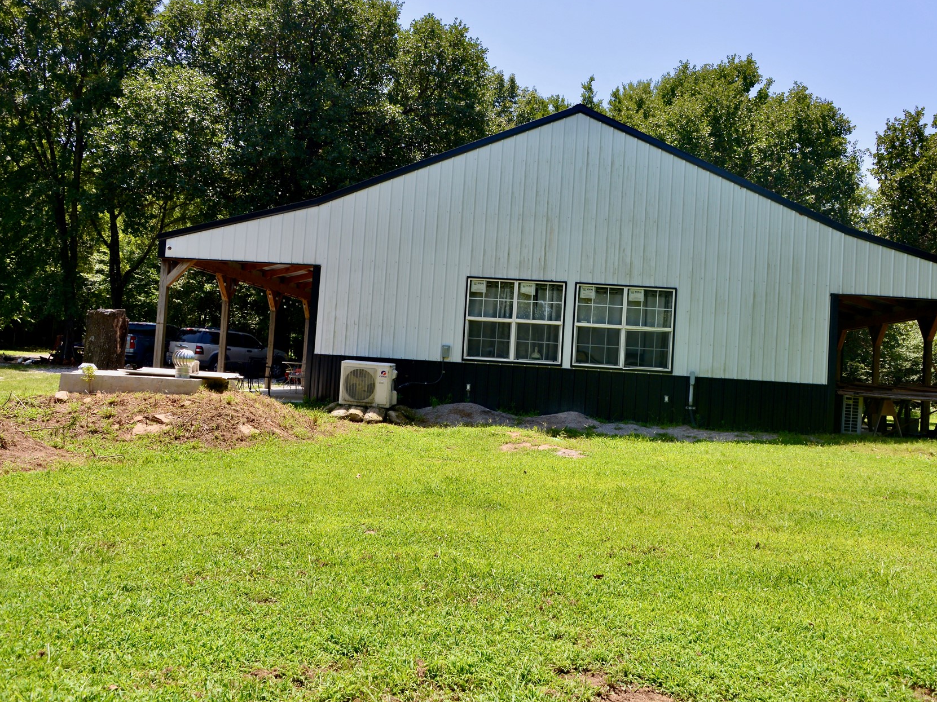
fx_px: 893
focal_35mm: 33
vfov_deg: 42.9
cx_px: 515
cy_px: 331
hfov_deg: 55.3
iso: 320
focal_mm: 28
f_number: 9
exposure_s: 1/320
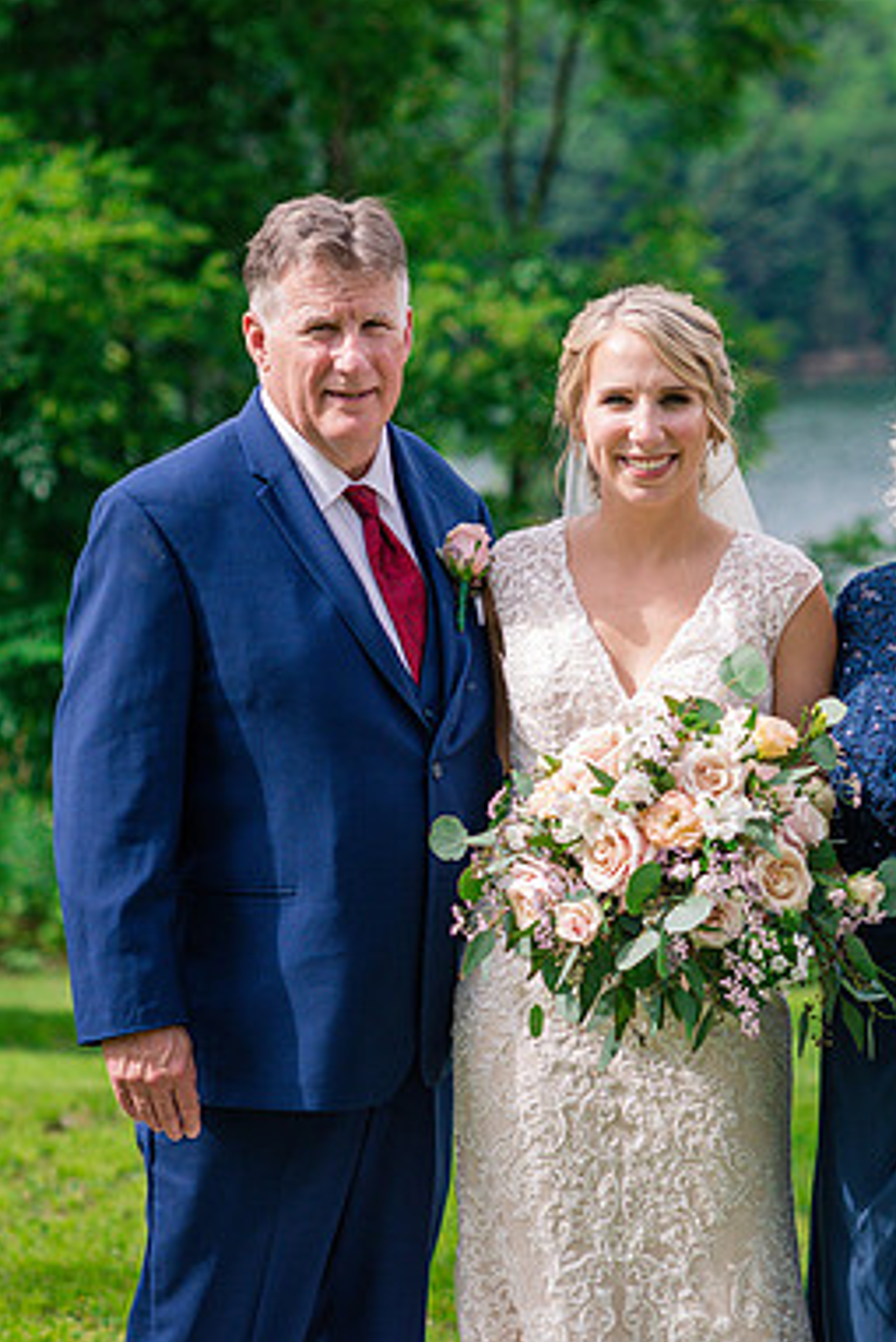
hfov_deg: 10.6
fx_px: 4811
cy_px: 676
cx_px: 625
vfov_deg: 15.9
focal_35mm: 129
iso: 500
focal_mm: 85
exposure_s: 1/3200
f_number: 3.2
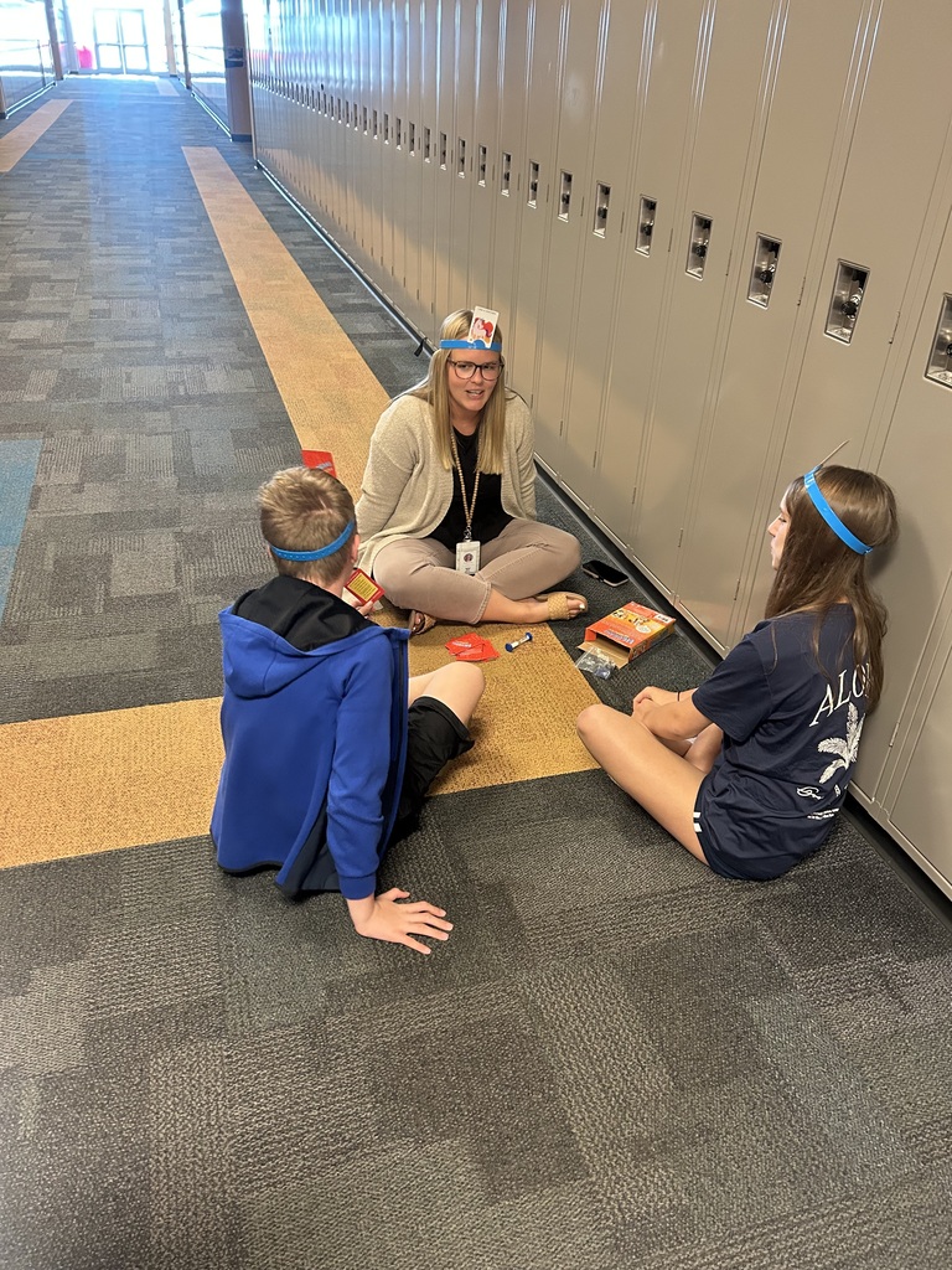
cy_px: 635
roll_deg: -2.8
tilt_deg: -32.0
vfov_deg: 67.3
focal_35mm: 26
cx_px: 476
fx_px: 953
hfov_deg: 53.1
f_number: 1.5
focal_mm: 5.7
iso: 400
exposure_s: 1/60
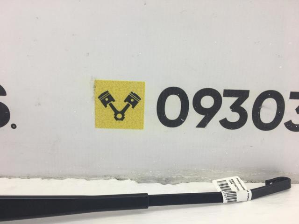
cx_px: 150
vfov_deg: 48.2
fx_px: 250
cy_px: 112
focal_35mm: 29
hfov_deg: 61.7
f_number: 2.2
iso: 40
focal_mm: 4.15
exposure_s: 1/100
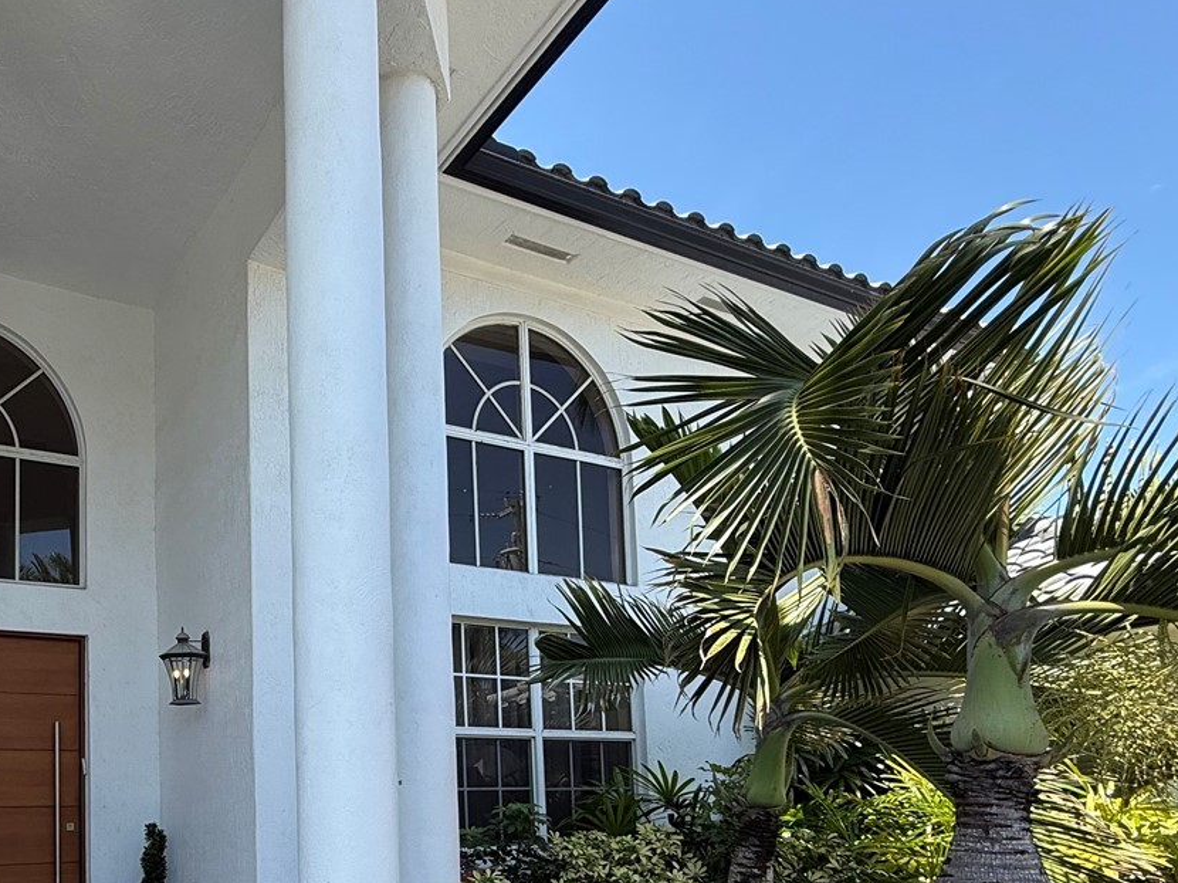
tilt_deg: +4.6
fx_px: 919
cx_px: 298
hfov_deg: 61.7
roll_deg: +1.0
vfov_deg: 47.5
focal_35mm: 27
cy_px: 747
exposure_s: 1/433
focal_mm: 2.22
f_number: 2.2
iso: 50
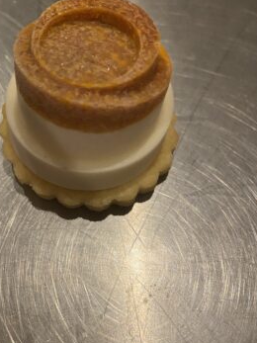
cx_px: 78
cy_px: 144
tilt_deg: -57.2
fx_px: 357
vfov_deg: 51.2
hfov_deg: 39.0
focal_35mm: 36
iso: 400
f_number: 1.8
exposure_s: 1/50
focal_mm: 4.25
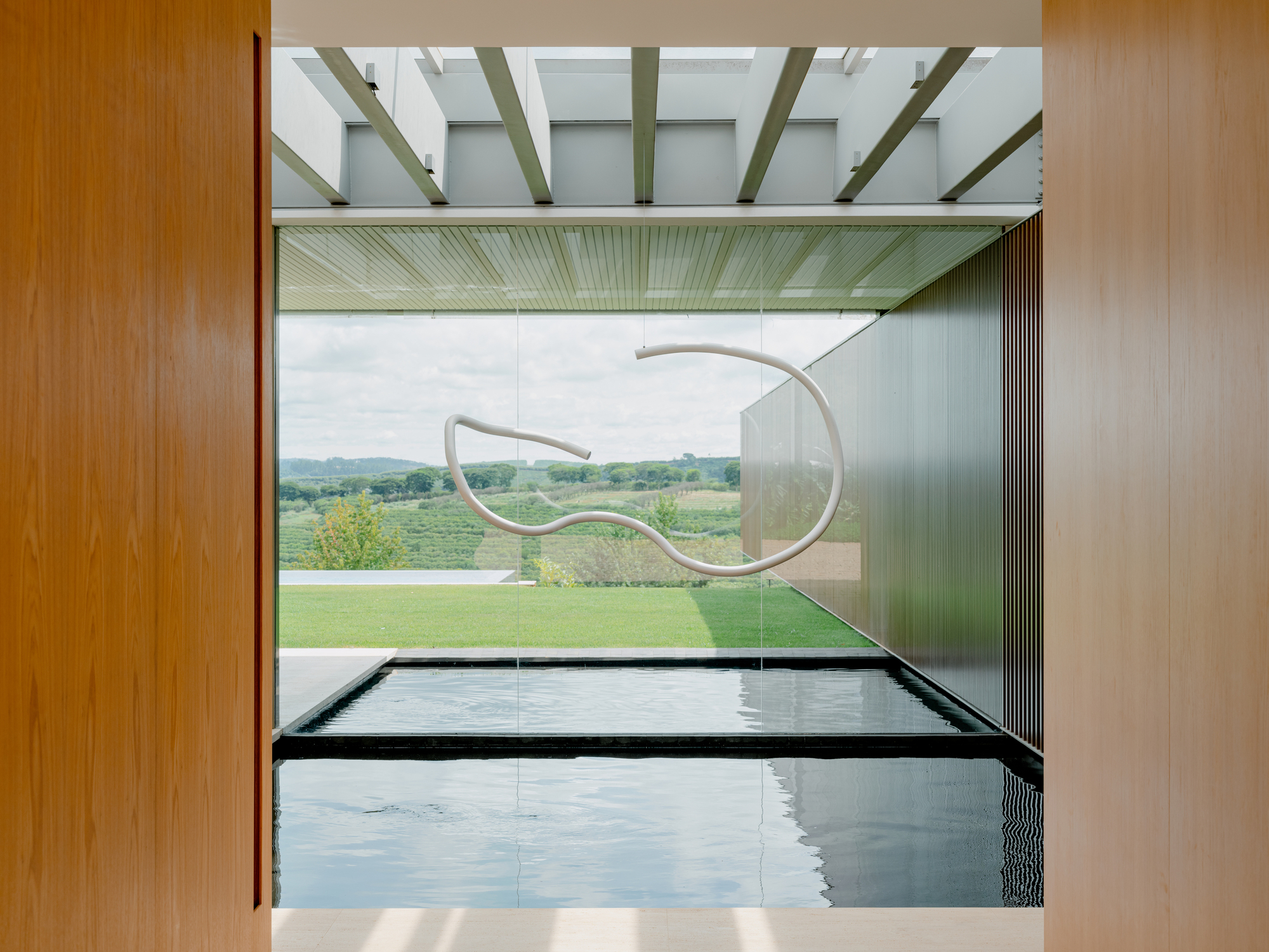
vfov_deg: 32.2
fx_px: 1650
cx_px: 634
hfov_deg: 42.1
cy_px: 476
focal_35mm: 45
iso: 200
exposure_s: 1/80
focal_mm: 56.6
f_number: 9
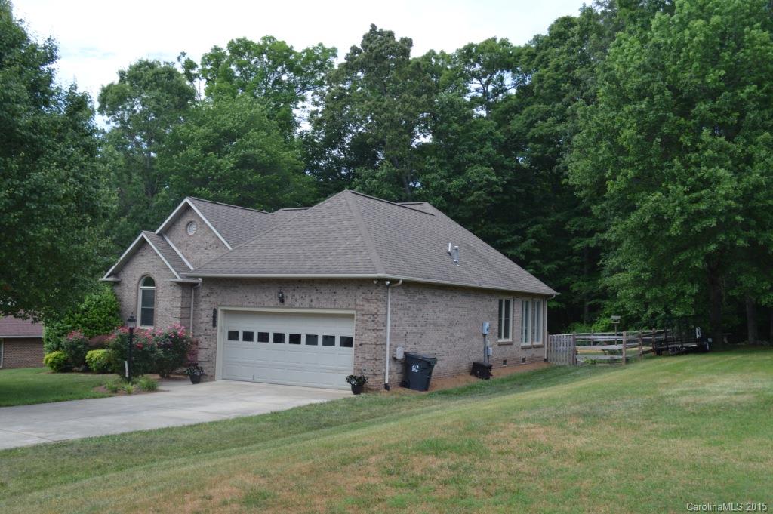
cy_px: 257
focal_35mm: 36
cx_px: 386
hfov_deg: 53.2
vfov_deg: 36.8
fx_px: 772
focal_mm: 24
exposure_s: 1/160
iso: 100
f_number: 6.3
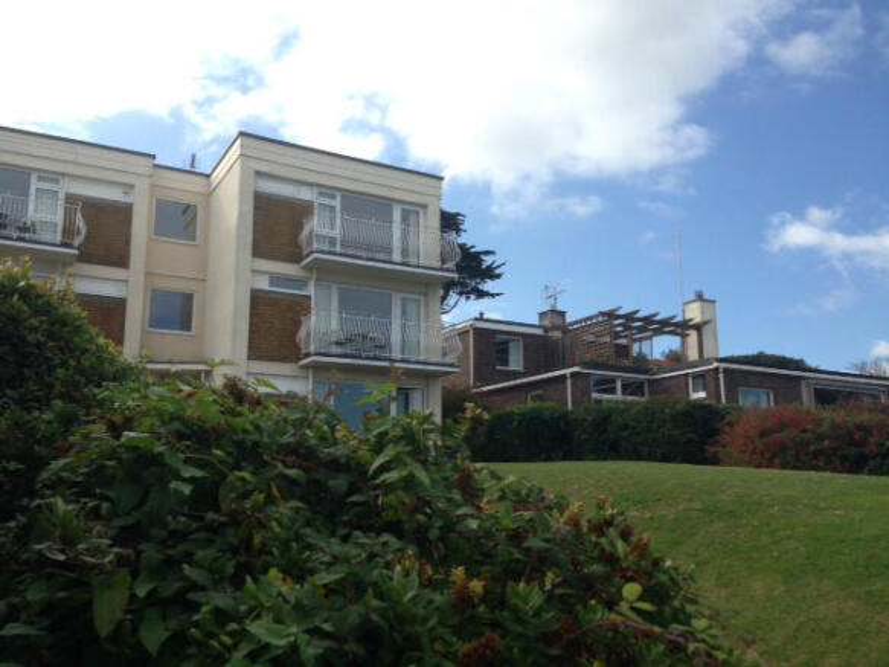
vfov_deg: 42.9
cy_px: 334
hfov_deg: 55.4
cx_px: 444
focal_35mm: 33
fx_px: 847
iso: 80
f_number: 2.4
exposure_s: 1/1550
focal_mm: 4.12
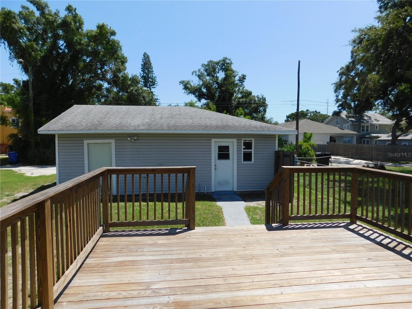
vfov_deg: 58.9
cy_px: 154
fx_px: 274
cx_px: 206
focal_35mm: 23
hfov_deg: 73.9
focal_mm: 4
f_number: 6
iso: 125
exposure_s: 1/500
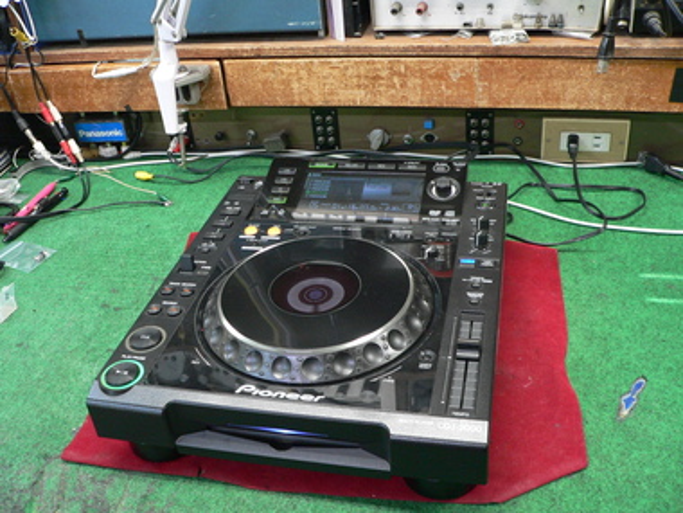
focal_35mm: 36
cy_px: 256
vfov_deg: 39.7
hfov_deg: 51.4
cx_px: 342
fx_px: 710
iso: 200
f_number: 2.8
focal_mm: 6
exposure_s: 1/10
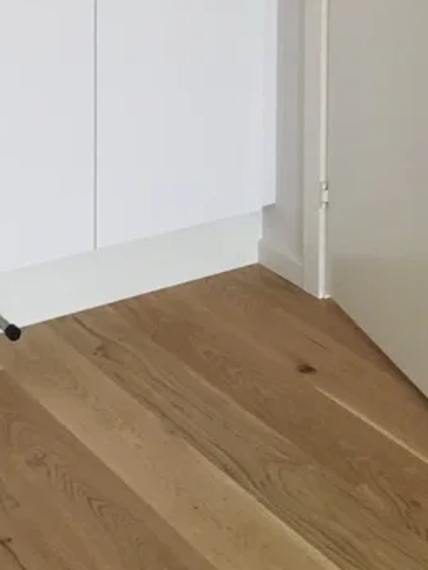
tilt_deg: -5.8
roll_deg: -0.1
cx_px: 138
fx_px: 1319
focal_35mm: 80
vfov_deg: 22.2
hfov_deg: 18.4
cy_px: -146
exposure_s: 1/33
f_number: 2.2
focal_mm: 4.15
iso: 125
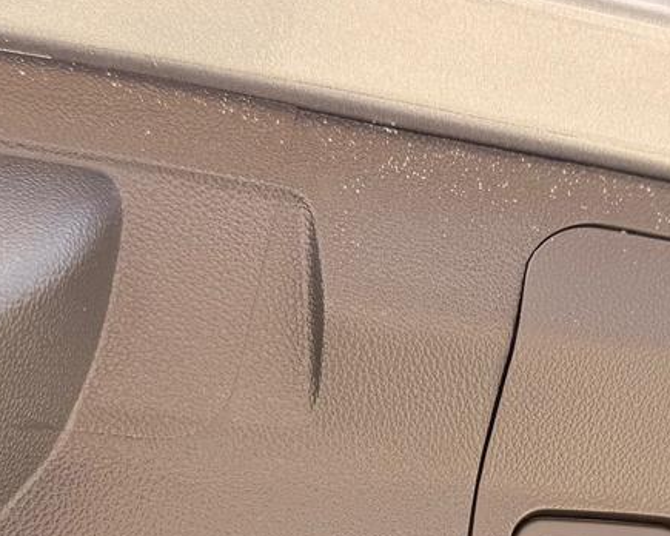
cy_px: 533
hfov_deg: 27.2
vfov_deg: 21.4
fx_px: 1368
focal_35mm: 69
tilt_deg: +30.7
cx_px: 477
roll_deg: +2.1
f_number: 1.78
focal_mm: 6.76
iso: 80
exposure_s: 1/459
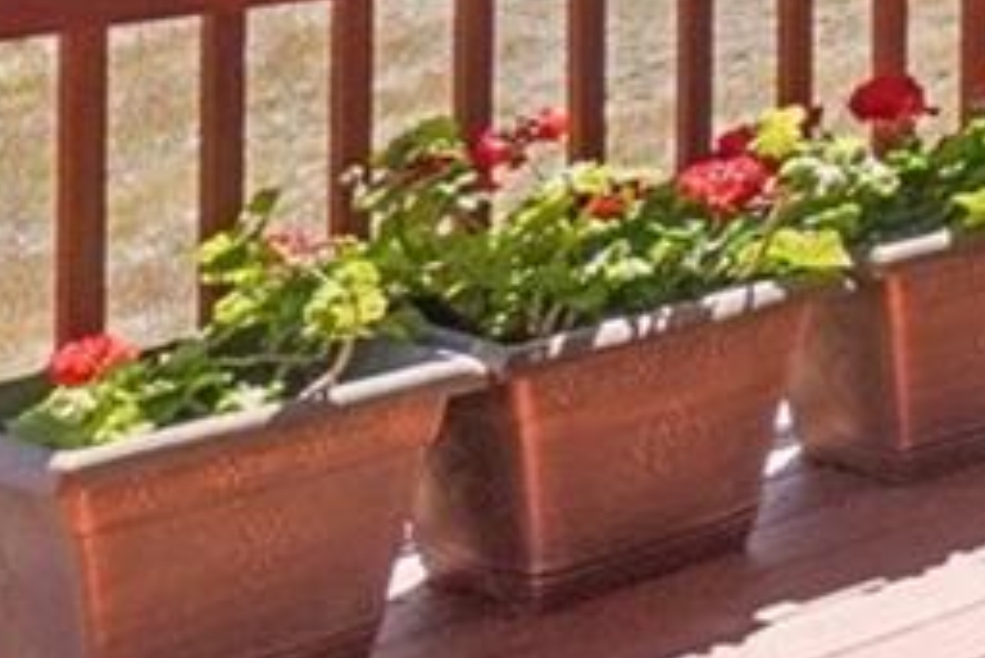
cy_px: -519
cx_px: 2666
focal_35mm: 103
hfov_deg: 12.6
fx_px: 2823
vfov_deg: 12.2
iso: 400
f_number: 9
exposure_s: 1/200
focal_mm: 11
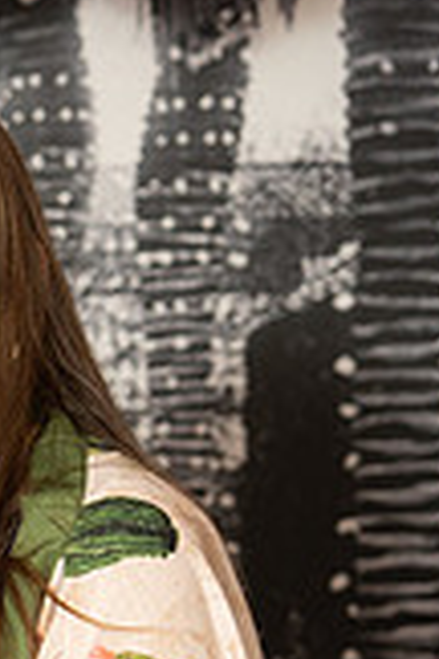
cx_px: -602
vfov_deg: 10.0
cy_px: 624
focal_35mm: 205
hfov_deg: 6.4
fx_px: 3749
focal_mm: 57.3
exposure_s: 1/160
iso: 1000
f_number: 2.8
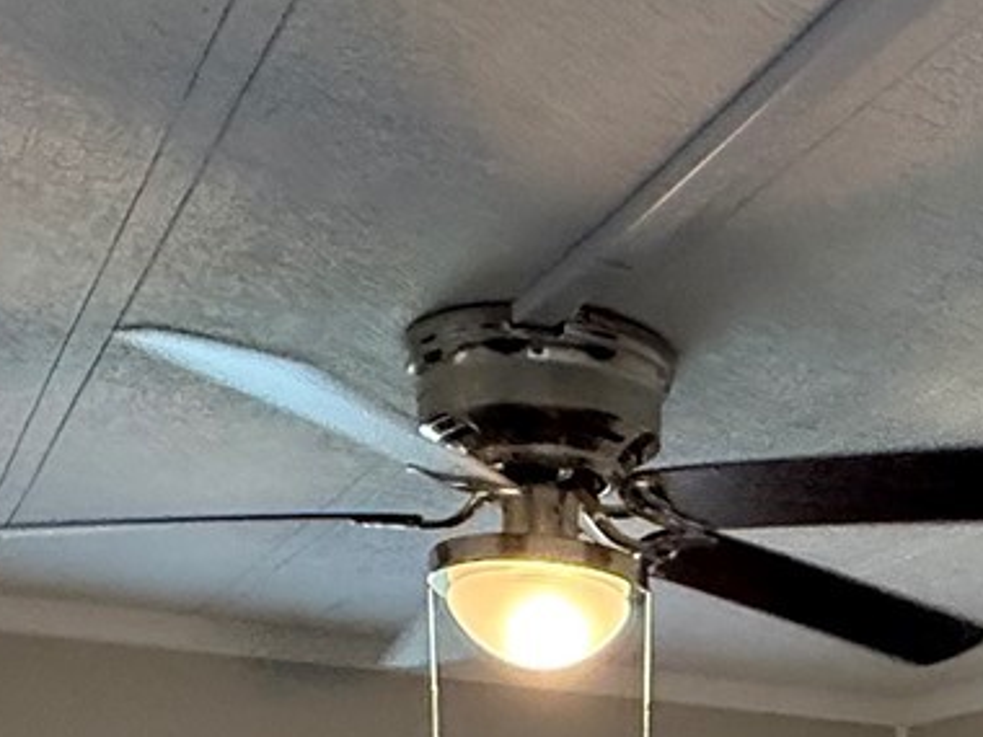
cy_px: 1383
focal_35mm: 59
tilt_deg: -12.8
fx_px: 1675
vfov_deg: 18.5
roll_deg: -1.1
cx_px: 748
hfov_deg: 32.0
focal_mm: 2.22
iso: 500
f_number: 2.2
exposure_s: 1/120
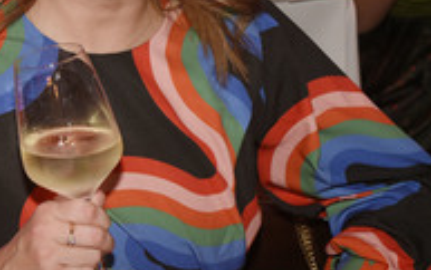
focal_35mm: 119
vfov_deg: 10.9
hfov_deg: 17.5
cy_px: 4
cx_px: 151
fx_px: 1399
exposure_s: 1/60
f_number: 6.3
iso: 2000
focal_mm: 50
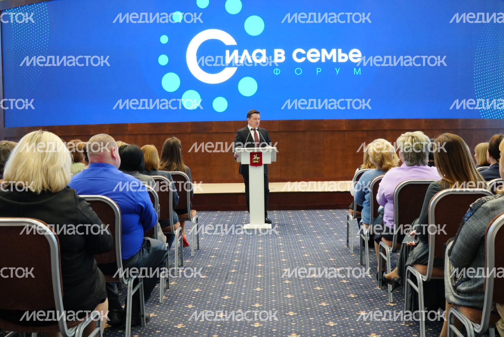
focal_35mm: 41
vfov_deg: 32.7
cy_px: 168
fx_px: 574
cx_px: 252
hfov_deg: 47.4
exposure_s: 1/13
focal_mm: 41
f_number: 14
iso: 3200
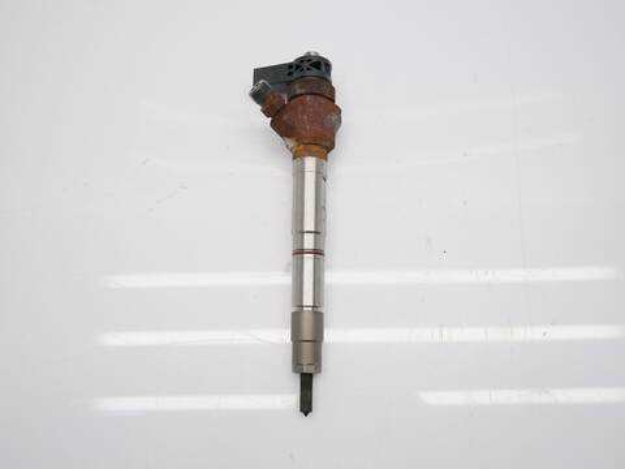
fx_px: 578
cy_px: 234
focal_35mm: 32
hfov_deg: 56.8
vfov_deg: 44.2
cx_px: 312
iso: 200
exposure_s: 1/160
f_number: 4.5
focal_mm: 16
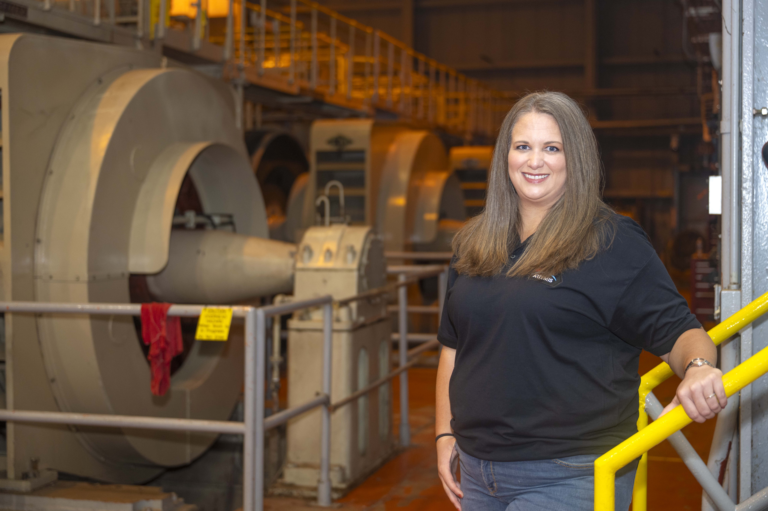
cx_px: 384
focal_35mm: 53
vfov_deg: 25.5
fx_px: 1130
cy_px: 256
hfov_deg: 37.5
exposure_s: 1/100
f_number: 2.8
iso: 640
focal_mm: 53
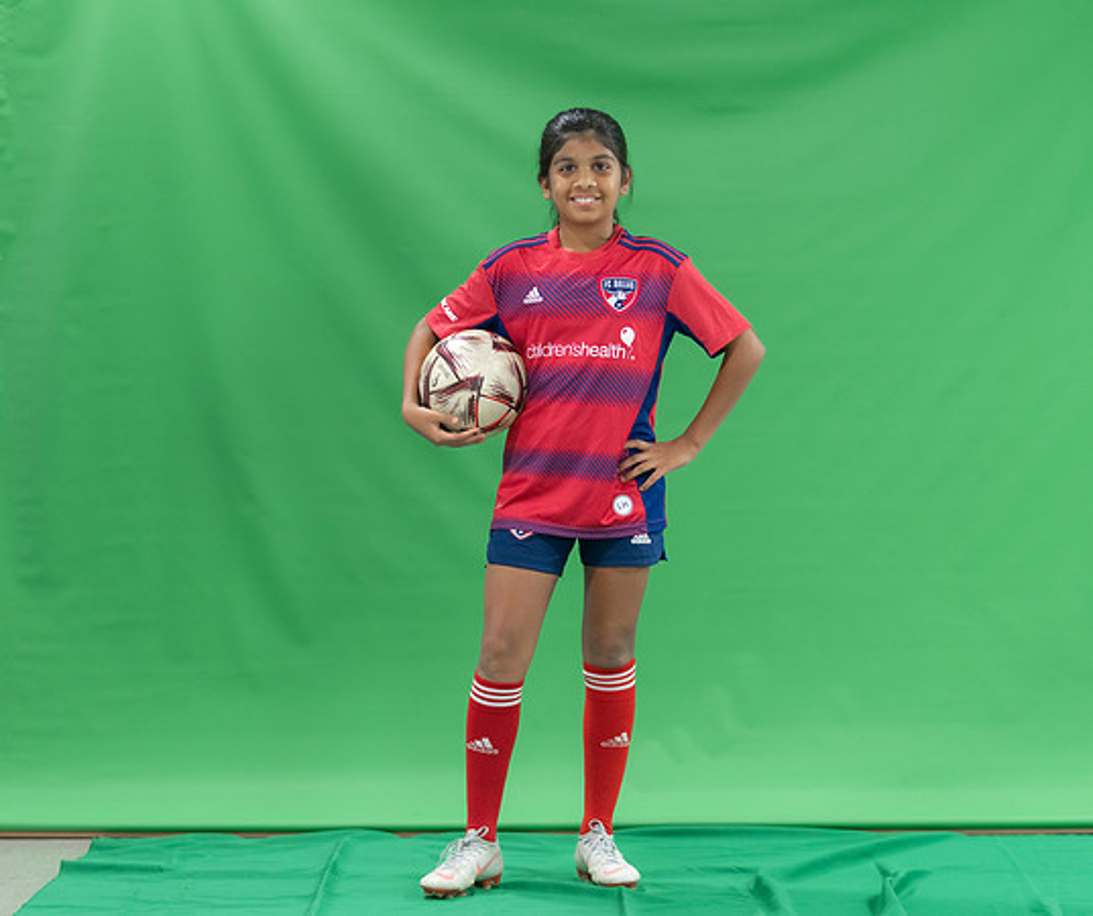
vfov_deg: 17.5
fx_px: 2969
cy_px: 487
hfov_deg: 20.9
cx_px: 549
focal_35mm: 90
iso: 1000
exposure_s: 1/250
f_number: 2.8
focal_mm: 70
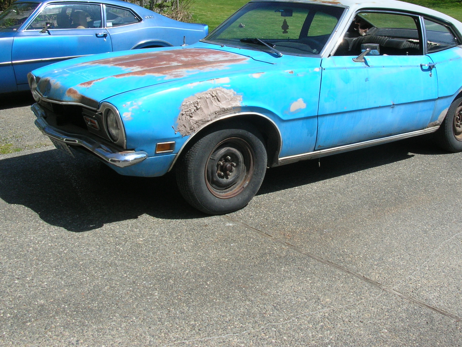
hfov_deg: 42.8
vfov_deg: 32.7
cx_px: 273
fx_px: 587
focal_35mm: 44
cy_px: 133
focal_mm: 5.8
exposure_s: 1/267
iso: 50
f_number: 5.6
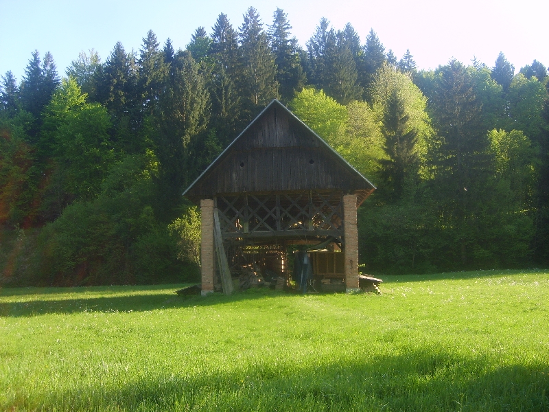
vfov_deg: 40.7
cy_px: 206
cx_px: 274
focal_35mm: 35
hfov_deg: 52.6
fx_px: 555
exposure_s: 1/180
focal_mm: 5.8
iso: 50
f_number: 2.8
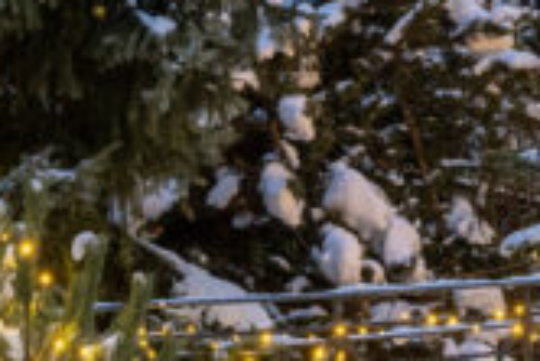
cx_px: 436
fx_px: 4639
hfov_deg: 6.7
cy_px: -239
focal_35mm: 309
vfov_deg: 4.4
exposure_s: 1/8
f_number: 5.6
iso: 800
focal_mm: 50
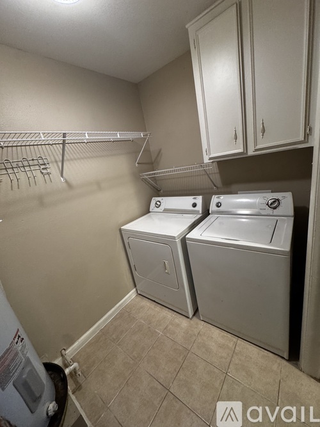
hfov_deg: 85.7
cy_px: 214
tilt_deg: -15.2
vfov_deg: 102.1
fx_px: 173
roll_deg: +11.1
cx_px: 160
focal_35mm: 14
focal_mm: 2.22
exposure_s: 1/60
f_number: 2.2
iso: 500
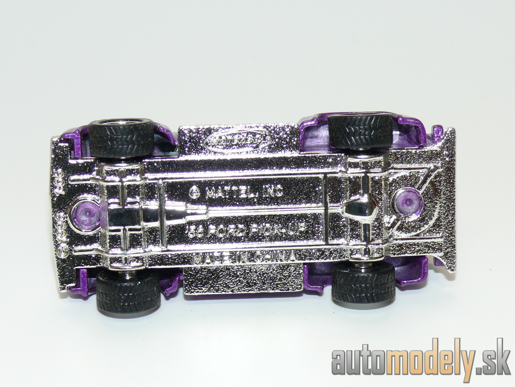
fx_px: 1384
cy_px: 194
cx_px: 258
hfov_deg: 21.1
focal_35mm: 93
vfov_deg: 15.9
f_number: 4
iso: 100
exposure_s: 1/30
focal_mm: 12.8
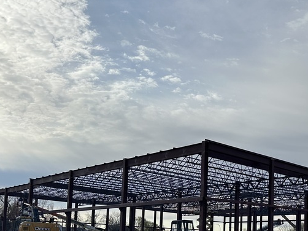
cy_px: 198
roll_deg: -1.0
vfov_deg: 28.7
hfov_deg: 37.4
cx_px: 252
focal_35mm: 49
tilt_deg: +5.1
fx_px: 436
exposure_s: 1/8197
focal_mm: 6.86
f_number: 1.78
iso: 80
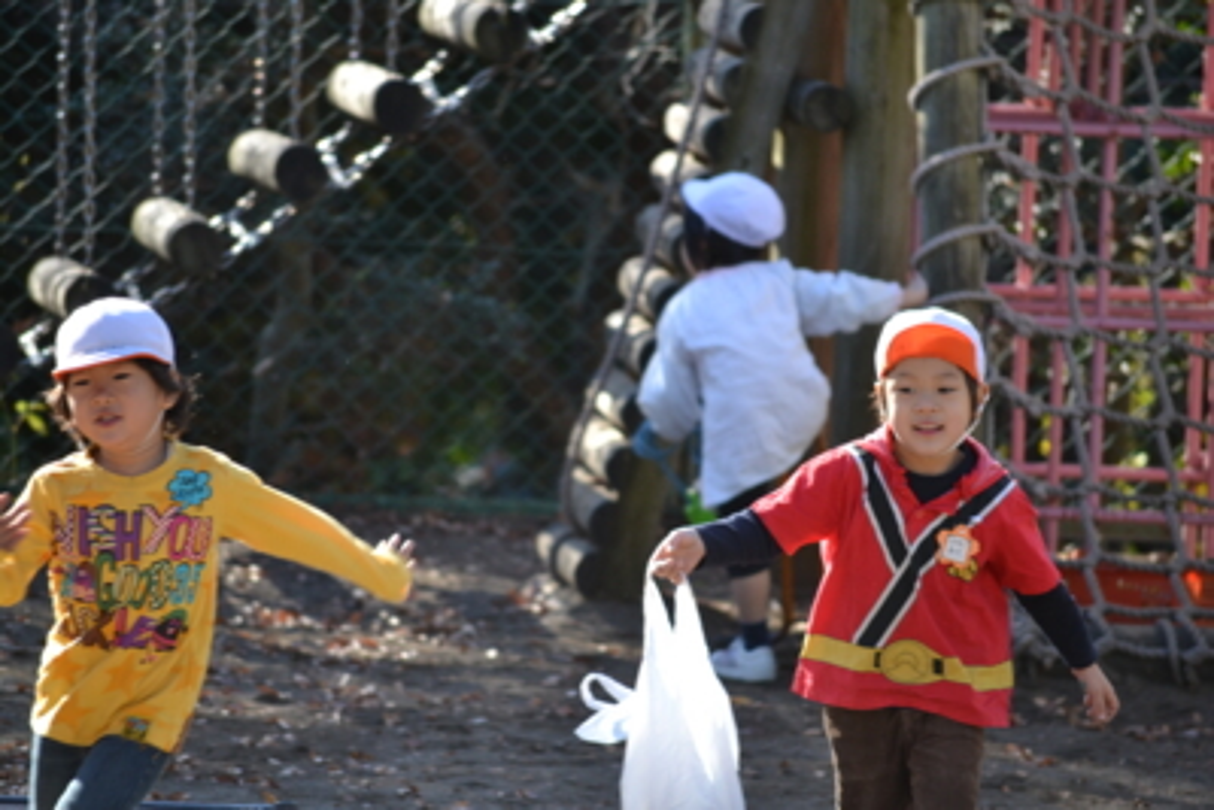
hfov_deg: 6.9
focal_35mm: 300
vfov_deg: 4.6
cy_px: 405
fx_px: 10120
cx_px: 607
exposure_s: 1/250
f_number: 5.6
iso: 400
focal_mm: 200
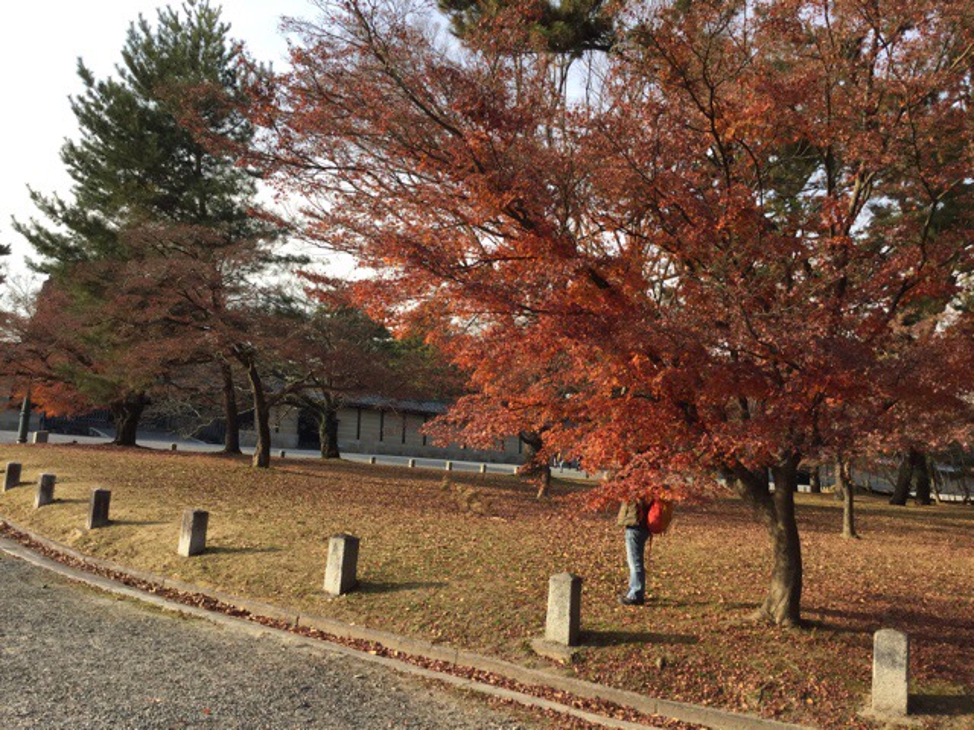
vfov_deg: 45.4
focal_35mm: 31
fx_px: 872
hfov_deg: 58.4
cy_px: 365
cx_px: 487
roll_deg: -6.4
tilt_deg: +3.3
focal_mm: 3.3
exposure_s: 1/357
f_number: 2.4
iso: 25
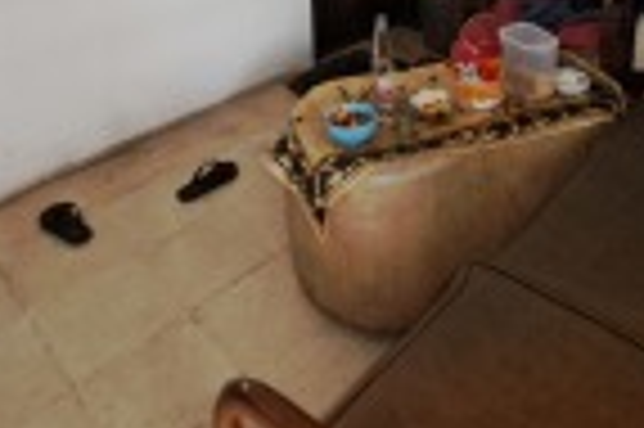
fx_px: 608
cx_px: 365
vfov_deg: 30.3
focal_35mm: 34
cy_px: -135
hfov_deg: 55.7
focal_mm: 1.74
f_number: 2.2
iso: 800
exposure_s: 1/20
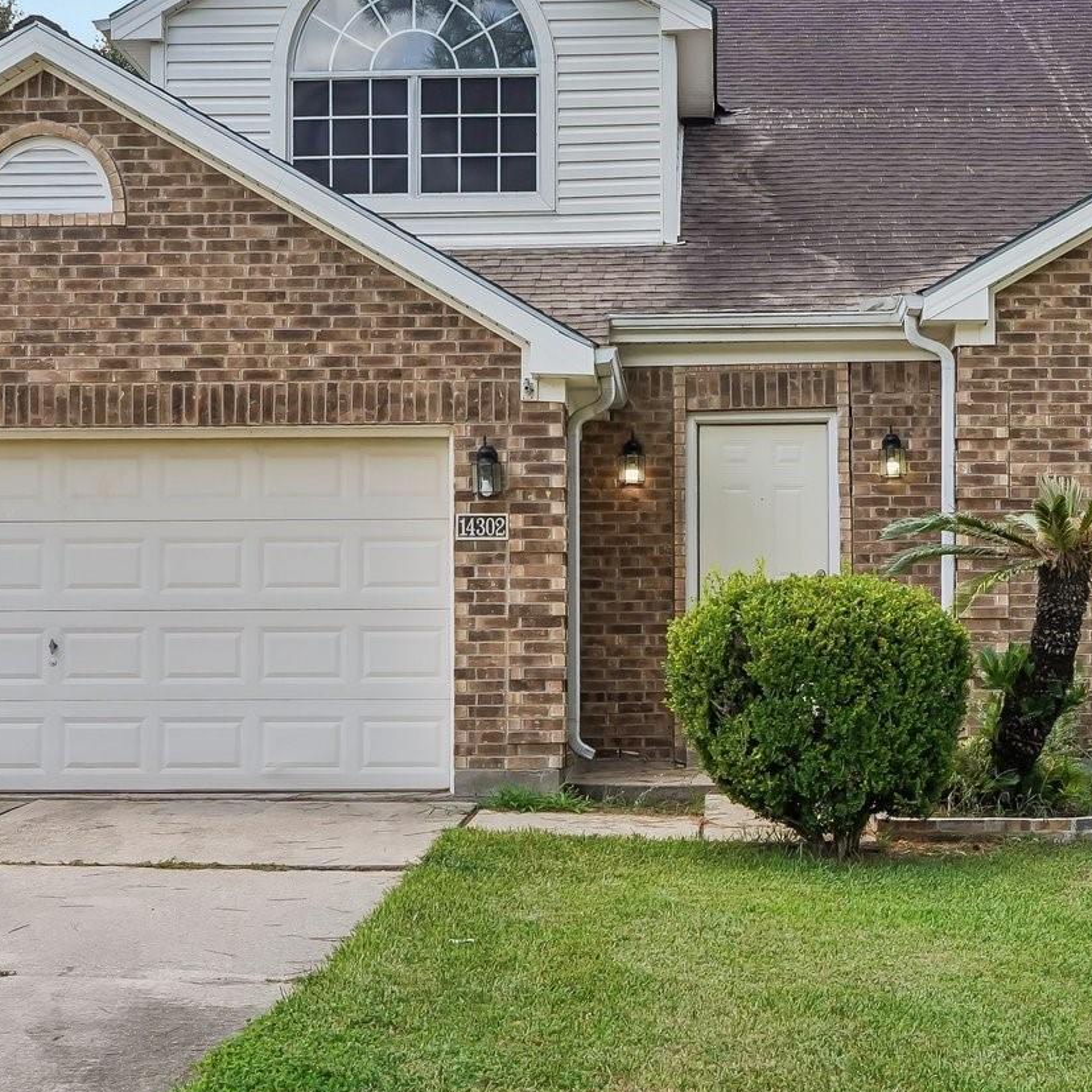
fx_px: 2177
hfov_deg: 28.1
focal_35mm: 61
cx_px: 625
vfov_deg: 28.1
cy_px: 426
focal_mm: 29
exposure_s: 1/400
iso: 500
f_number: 8
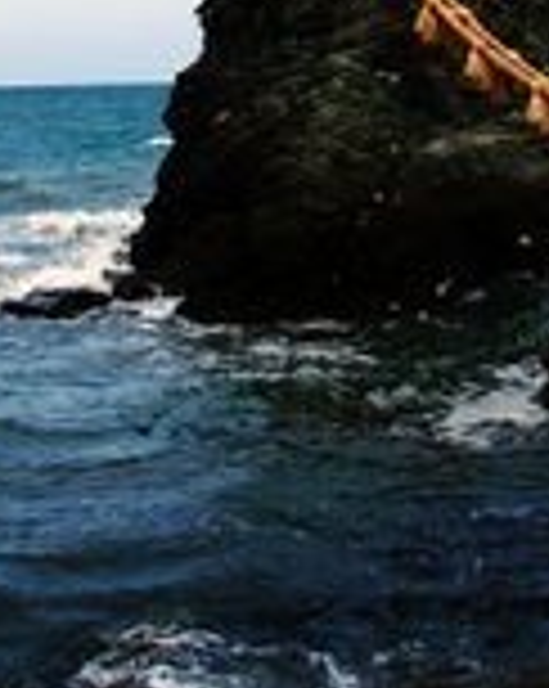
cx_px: 542
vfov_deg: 22.6
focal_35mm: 83
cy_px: 90
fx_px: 1689
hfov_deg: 18.0
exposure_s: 1/640
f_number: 8
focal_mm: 18
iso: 200
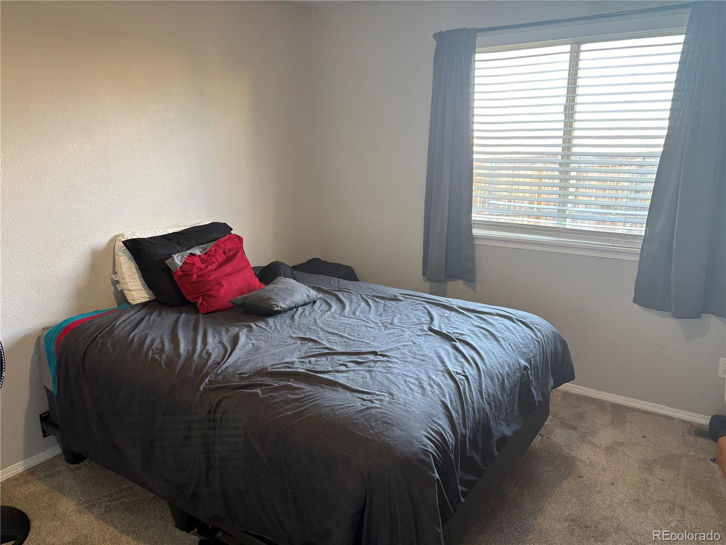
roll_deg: +0.4
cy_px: 272
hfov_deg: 67.3
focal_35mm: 26
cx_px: 363
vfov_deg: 53.1
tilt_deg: -12.7
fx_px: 545
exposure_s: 1/60
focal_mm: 5.96
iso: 160
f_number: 1.6
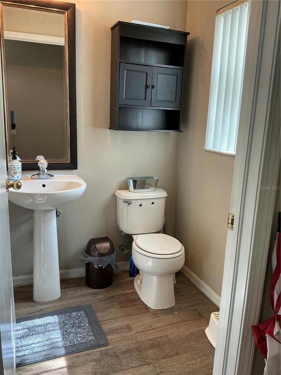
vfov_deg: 61.7
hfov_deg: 48.2
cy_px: 188
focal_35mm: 29
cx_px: 140
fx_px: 314
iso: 125
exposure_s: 1/60
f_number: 1.8
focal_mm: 3
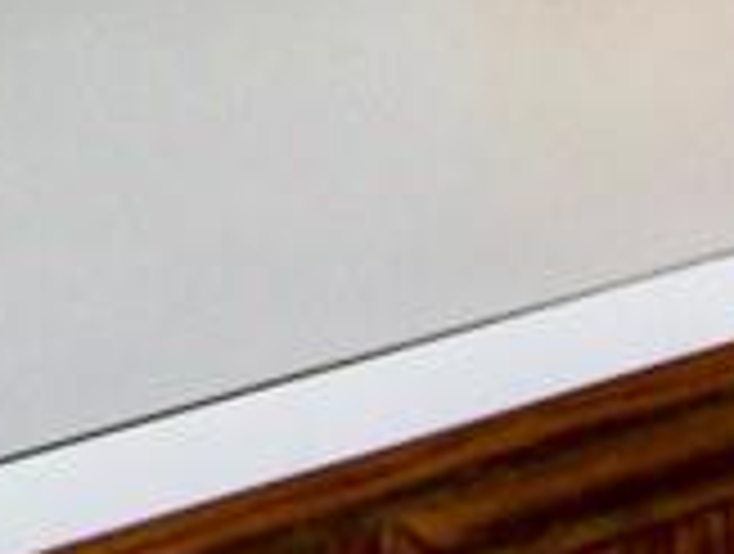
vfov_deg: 6.0
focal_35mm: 238
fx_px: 5058
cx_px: 1878
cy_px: -887
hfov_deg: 7.6
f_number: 2.8
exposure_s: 1/60
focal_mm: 6.3
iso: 80
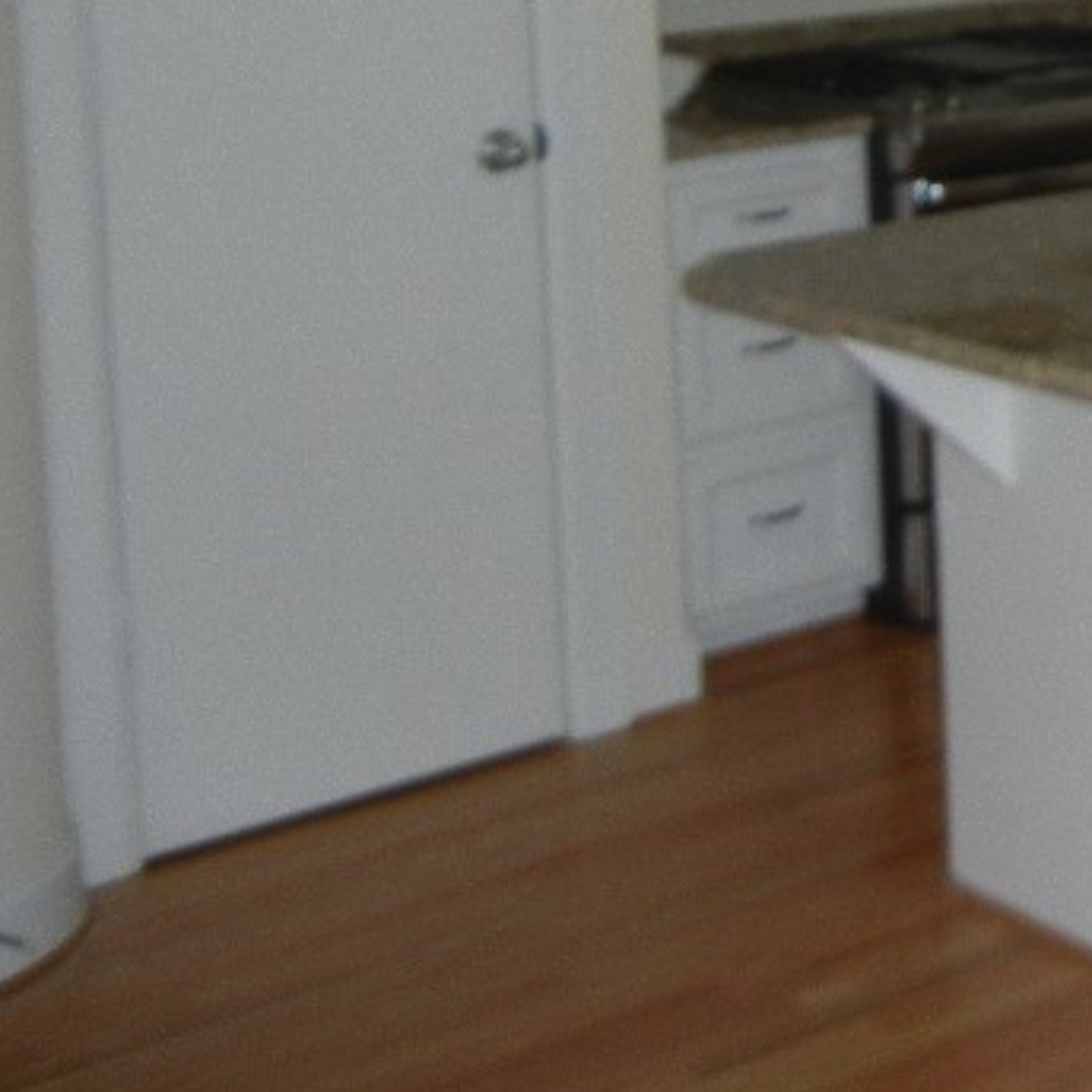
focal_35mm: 79
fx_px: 2820
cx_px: 1565
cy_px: -89
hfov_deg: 19.5
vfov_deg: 20.9
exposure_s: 1/30
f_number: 3.5
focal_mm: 5.4
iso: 200
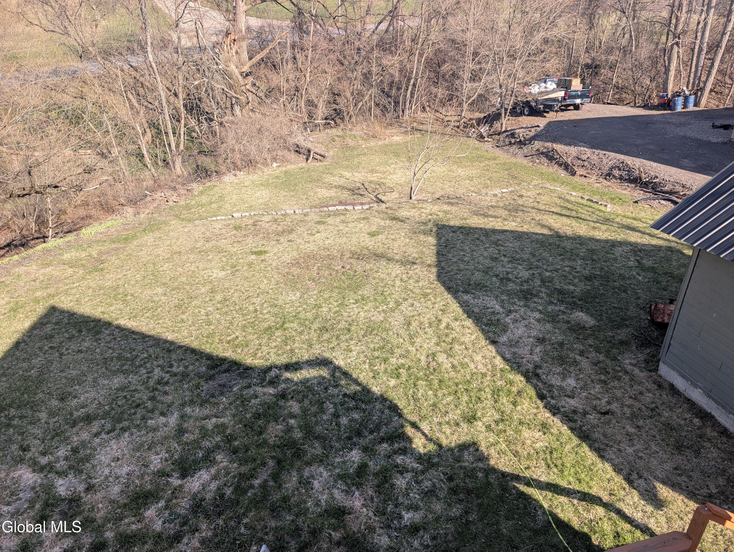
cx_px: 367
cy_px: 276
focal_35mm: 24
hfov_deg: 71.5
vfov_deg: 56.9
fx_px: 510
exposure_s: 1/456
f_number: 1.68
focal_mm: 6.9
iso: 23
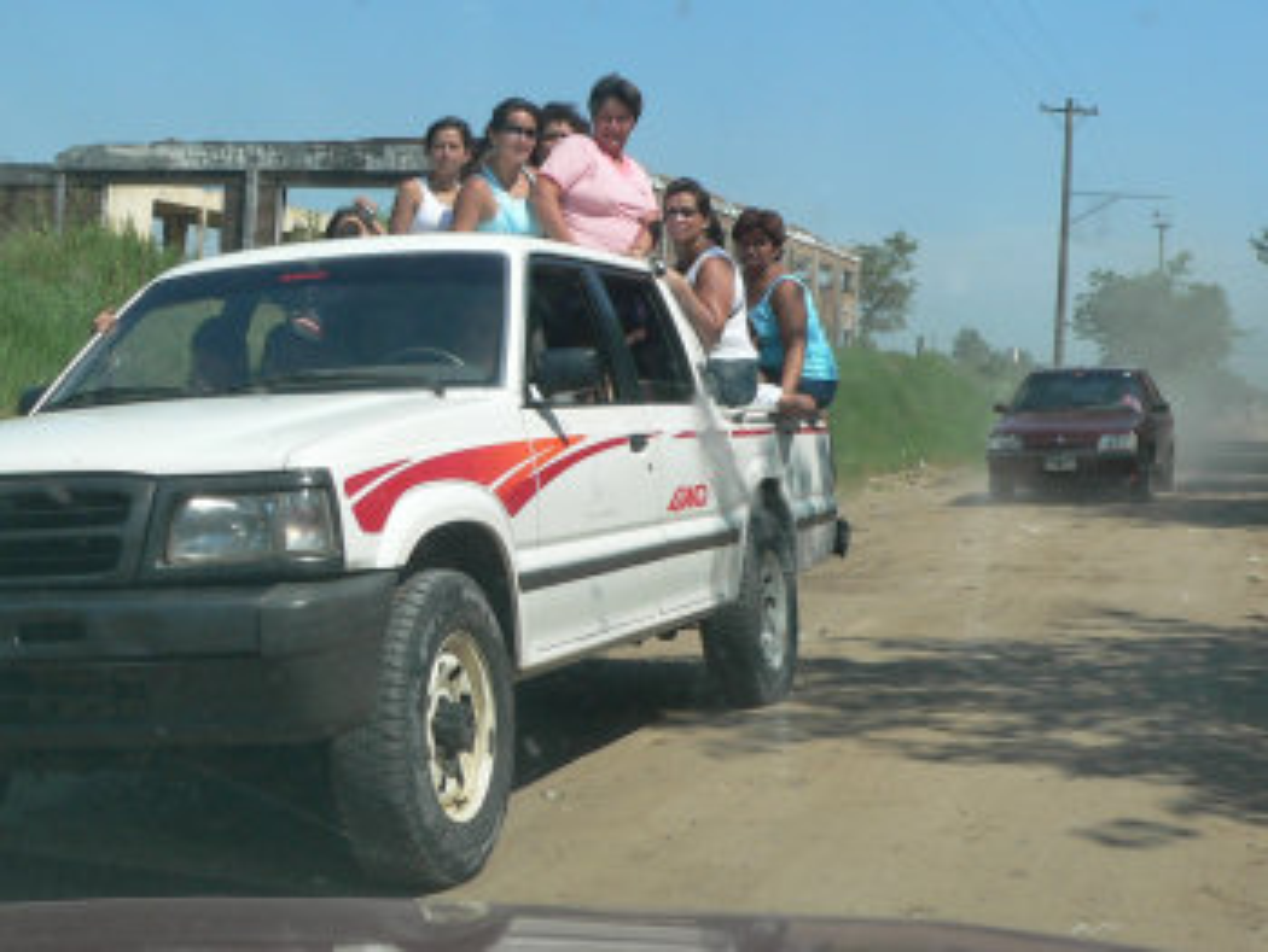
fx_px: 1320
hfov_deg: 51.3
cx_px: 634
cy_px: 476
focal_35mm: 36
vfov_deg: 39.7
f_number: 4.6
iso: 80
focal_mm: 6
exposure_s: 1/500
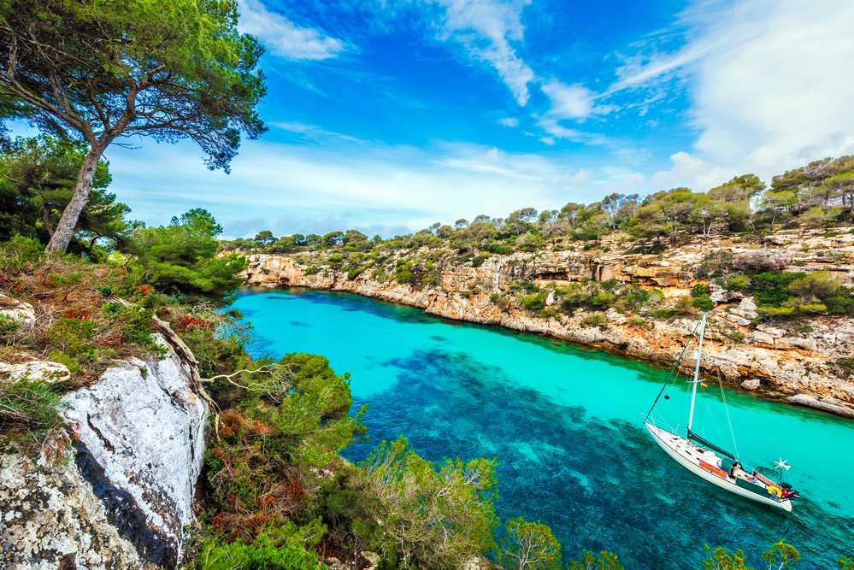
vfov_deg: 81.3
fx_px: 332
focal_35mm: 14
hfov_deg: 104.2
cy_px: 285
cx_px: 427
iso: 100
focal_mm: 14
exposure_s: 1/125
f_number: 10
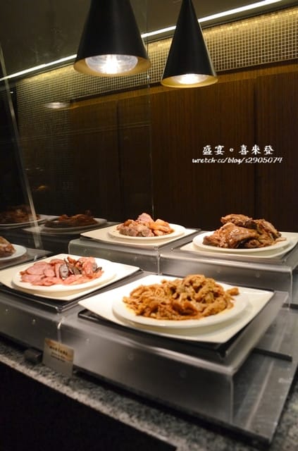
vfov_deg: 67.5
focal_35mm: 27
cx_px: 149
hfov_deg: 47.7
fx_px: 337
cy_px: 226
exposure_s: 1/500
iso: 2000
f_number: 3.5
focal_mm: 18
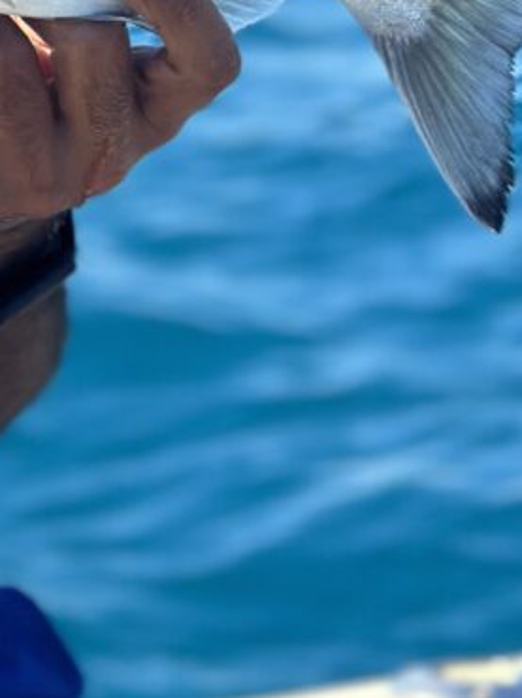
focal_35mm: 133
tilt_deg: -3.7
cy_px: -257
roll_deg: +3.3
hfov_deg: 10.8
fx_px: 2677
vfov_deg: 14.1
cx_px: -196
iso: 80
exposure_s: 1/4566
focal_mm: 6.86
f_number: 1.78
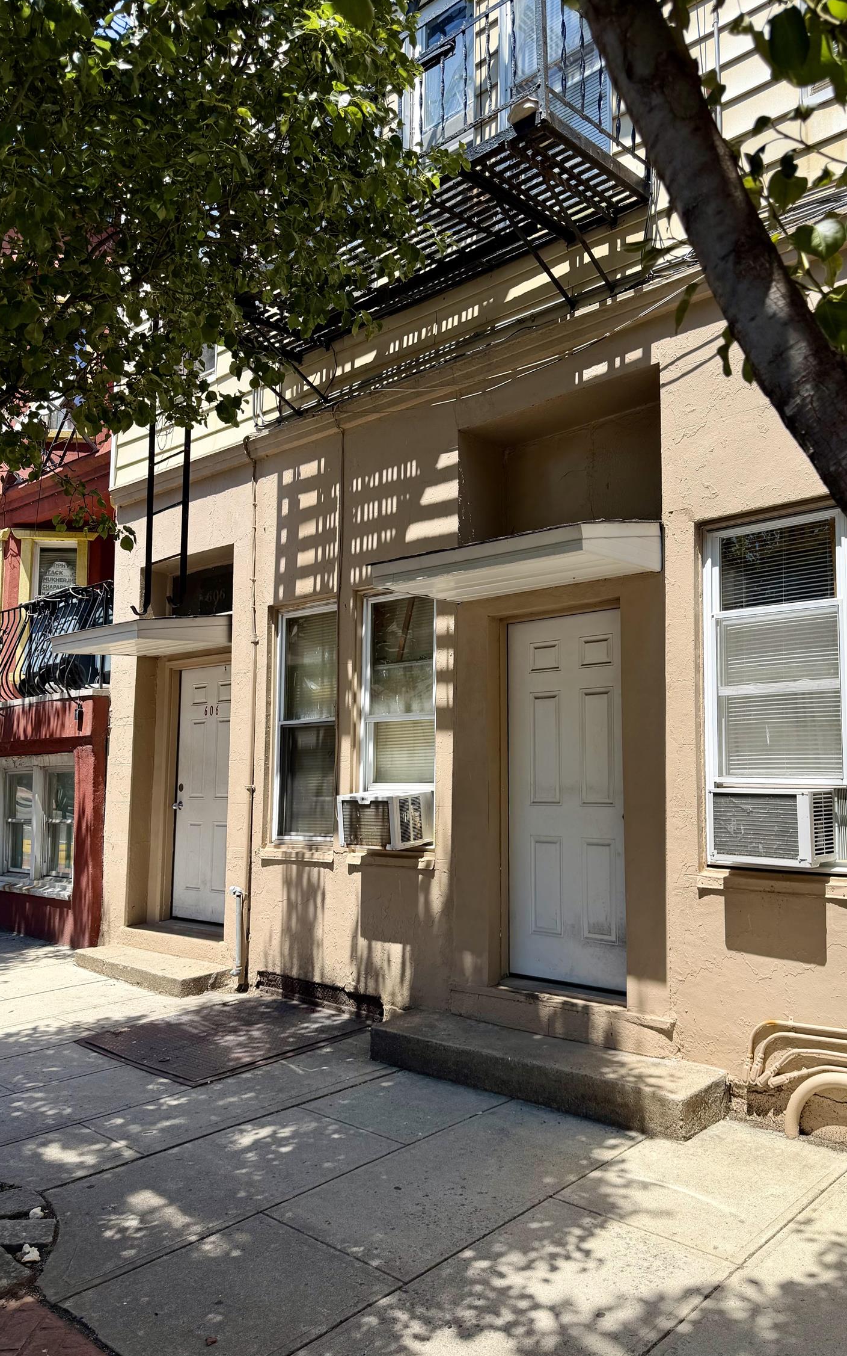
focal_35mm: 26
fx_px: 960
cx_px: 496
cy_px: 689
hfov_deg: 47.4
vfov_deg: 70.4
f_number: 1.78
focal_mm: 6.76
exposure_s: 1/2370
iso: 80
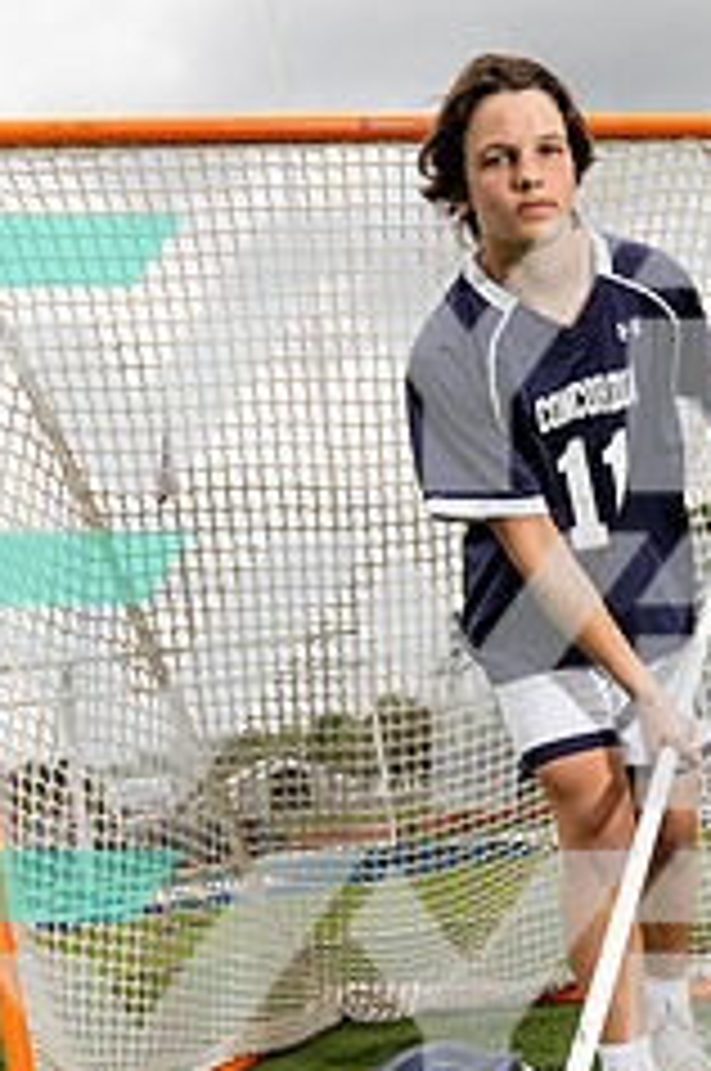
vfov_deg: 37.3
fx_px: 1575
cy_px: 675
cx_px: 585
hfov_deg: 25.0
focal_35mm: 53
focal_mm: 28
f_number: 9
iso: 250
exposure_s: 1/250
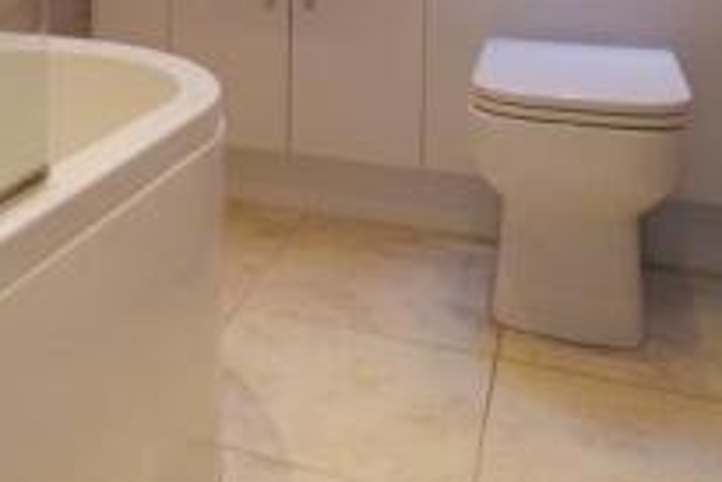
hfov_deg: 37.8
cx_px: 44
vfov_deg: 25.1
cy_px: -107
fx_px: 963
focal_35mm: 48
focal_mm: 10
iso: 200
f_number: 4
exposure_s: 1/50
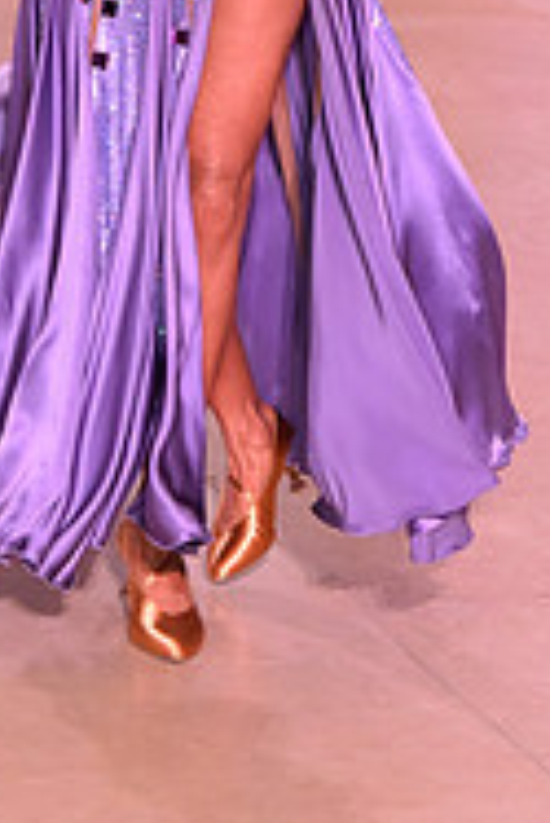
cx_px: 46
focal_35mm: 192
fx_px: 4392
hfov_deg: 7.1
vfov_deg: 10.5
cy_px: -229
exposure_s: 1/320
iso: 2500
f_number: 6.3
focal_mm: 62
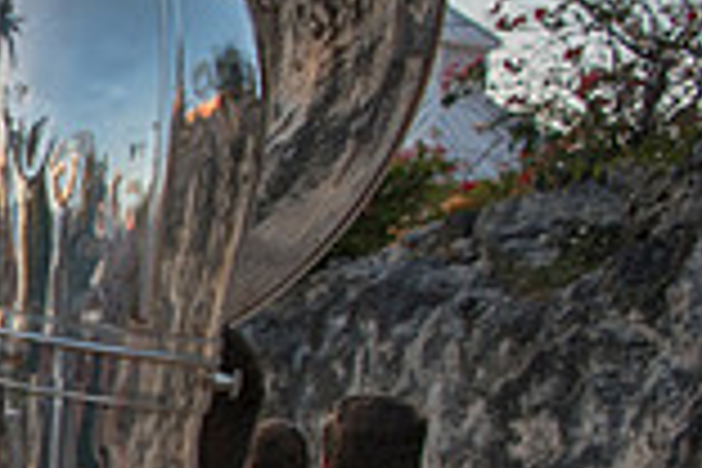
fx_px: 1735
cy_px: 560
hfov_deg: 18.3
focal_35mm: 89
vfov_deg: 14.8
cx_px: -544
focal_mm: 24
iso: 250
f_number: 3.5
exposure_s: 1/800
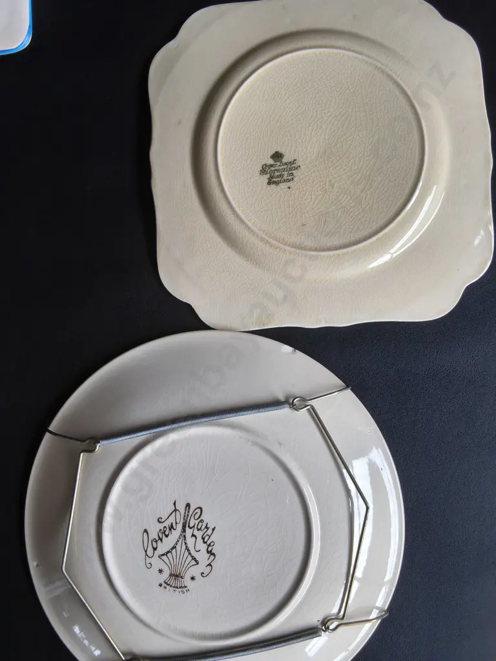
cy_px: 330
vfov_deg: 65.3
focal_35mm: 27
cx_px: 248
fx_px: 516
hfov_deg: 51.4
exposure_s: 1/100
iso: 40
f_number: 2
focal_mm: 2.87
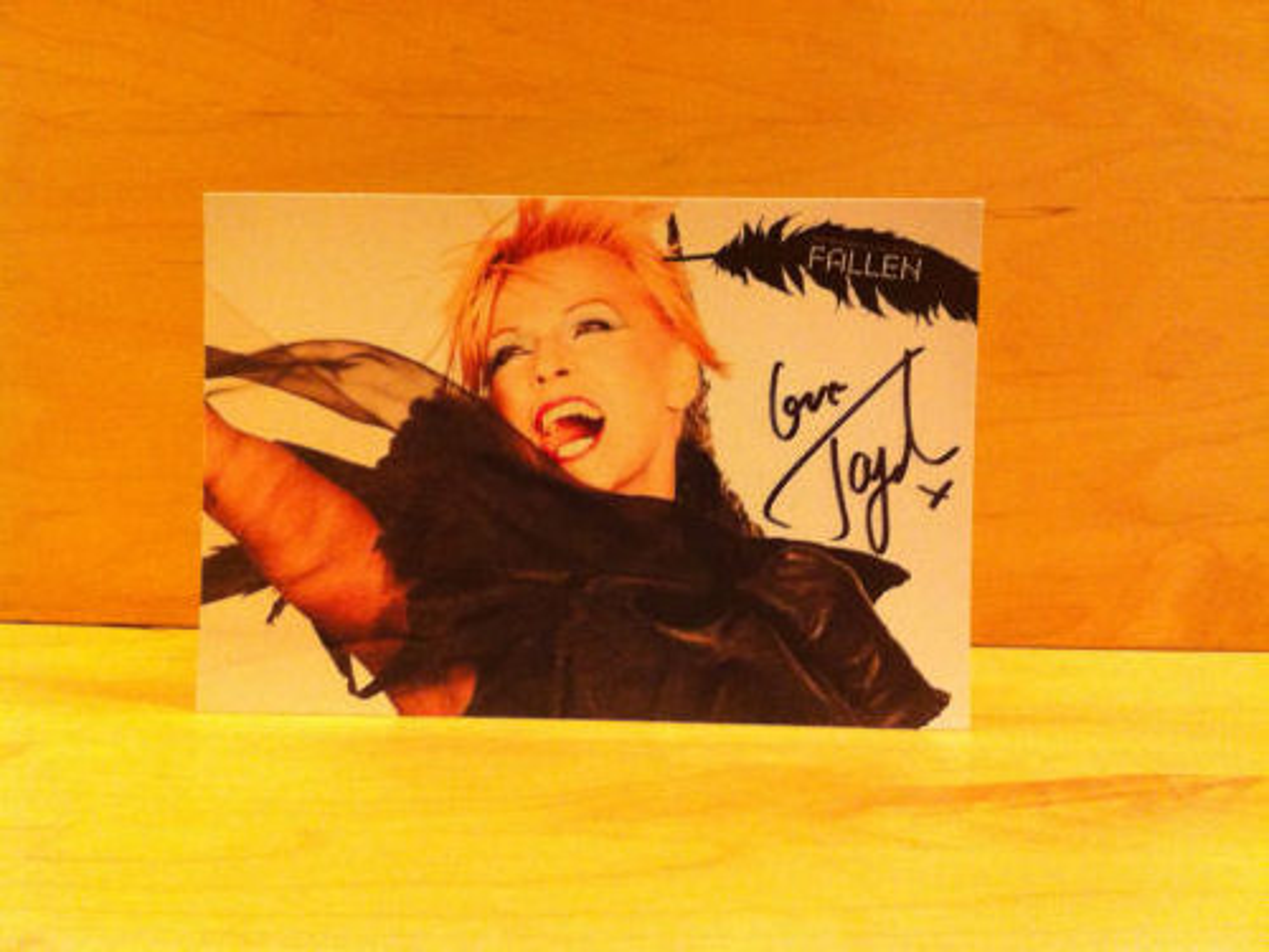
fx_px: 1283
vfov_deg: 40.7
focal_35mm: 35
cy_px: 476
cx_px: 634
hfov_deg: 52.6
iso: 320
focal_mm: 3.85
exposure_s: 1/17
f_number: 2.8
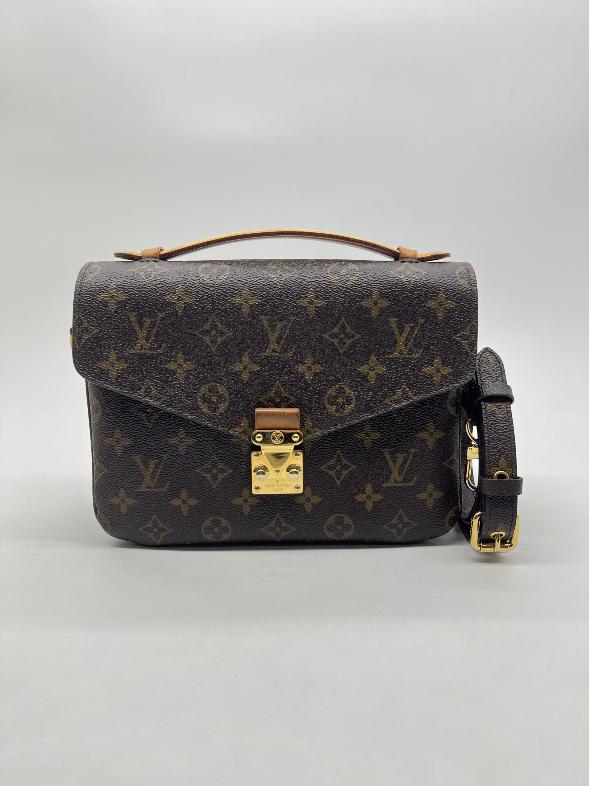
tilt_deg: -12.4
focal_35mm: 26
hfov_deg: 53.1
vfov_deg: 67.3
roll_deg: +0.1
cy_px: 393
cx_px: 294
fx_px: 590
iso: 32
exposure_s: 1/123
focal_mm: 5.7
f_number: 1.5
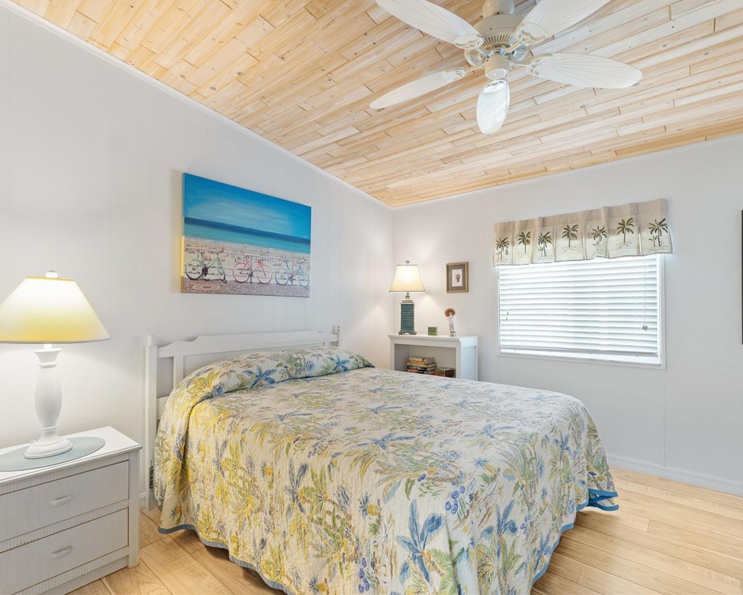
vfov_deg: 77.0
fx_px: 374
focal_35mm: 17
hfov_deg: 89.6
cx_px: 389
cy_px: 296
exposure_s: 1.3
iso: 100
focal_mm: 10
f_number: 7.1
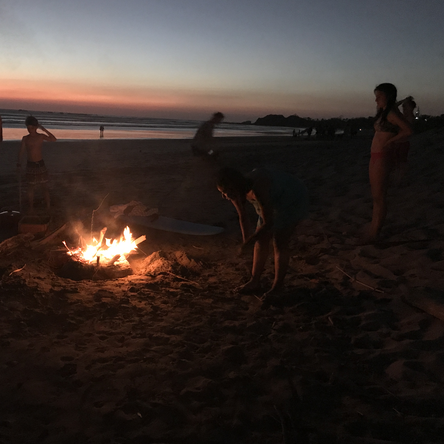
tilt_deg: -11.0
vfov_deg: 48.5
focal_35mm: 34
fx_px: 493
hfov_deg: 47.7
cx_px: 152
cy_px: 220
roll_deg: -2.7
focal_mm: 3.99
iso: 200
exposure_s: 1/4
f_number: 1.8
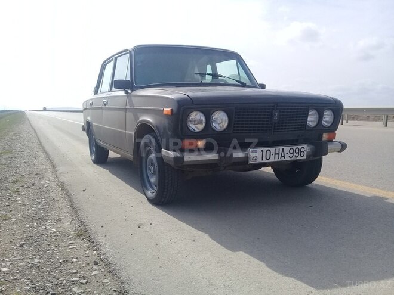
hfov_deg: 58.4
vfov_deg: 45.4
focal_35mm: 31
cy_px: 148
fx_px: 353
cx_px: 197
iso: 50
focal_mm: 3.3
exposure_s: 1/1613
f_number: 2.2
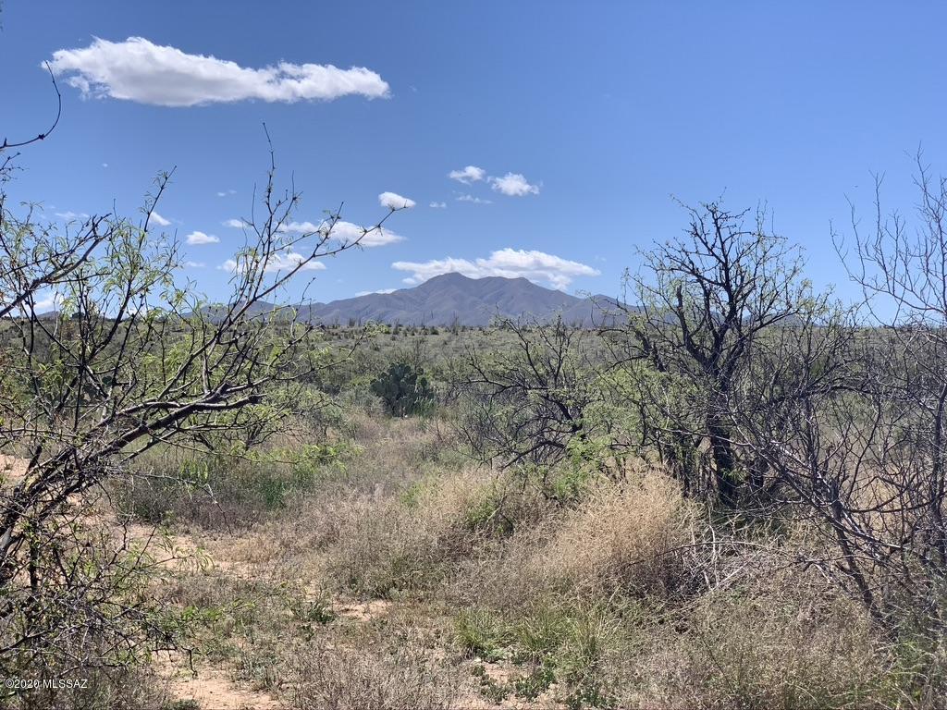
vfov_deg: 28.0
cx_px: 474
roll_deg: -0.9
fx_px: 1423
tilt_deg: +1.7
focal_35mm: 52
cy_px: 355
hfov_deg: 36.8
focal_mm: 6
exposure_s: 1/1370
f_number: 2.4
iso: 16
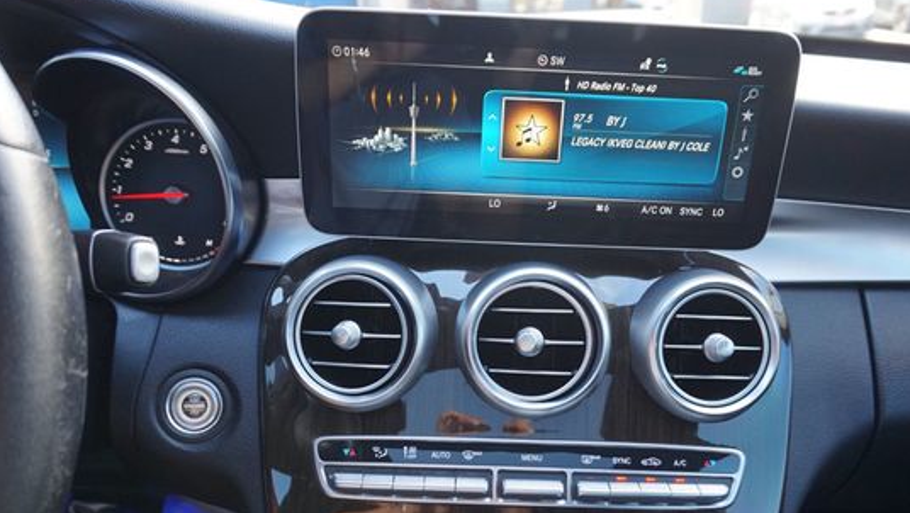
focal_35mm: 30
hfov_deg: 64.2
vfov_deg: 38.6
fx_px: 724
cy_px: 338
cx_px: 482
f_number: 4
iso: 320
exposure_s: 1/60
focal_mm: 16
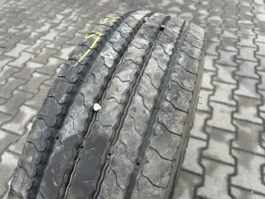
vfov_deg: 53.1
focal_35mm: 26
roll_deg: +6.1
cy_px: 100
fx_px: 199
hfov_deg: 67.3
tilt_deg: -43.9
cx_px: 132
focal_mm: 5.7
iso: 50
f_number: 1.5
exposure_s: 1/344
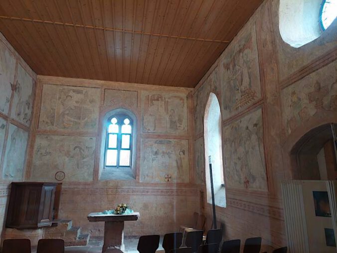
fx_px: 243
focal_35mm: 25
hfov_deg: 69.4
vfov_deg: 54.9
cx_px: 168
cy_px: 126
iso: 160
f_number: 1.8
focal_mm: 5.23
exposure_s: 1/50
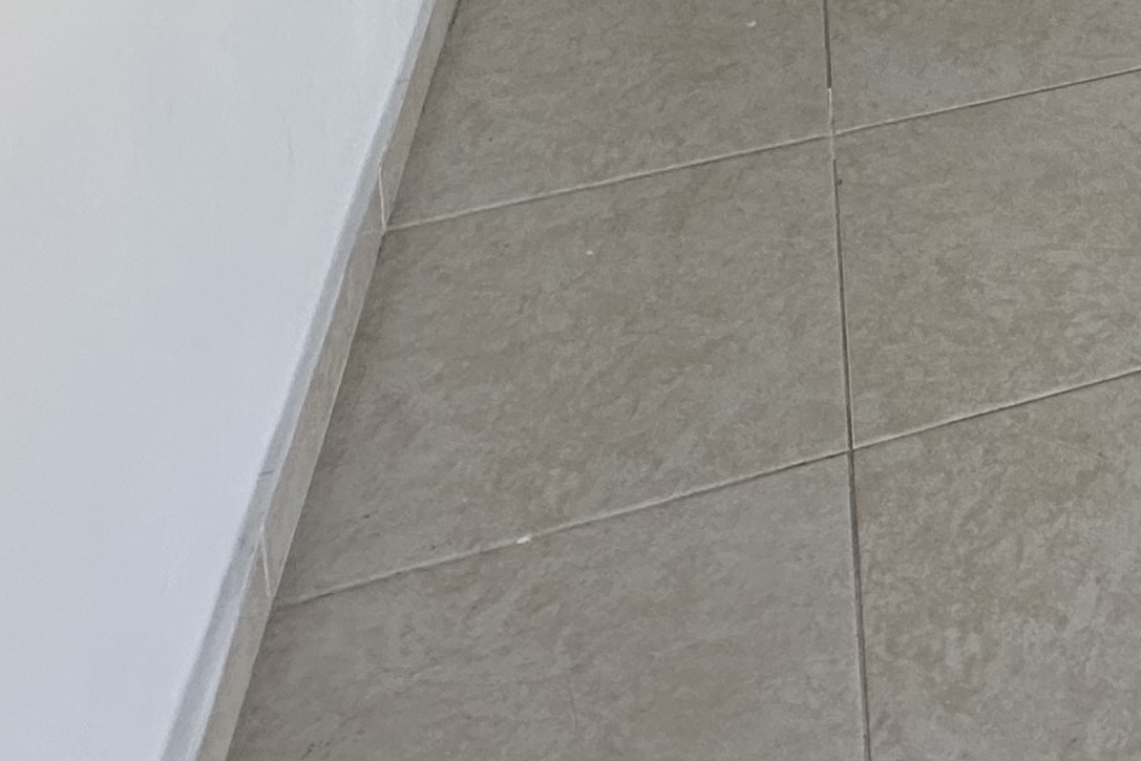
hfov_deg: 31.0
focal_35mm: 54
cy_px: -713
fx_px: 1712
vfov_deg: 18.1
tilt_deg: -8.7
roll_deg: -0.6
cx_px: 1375
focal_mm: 2.22
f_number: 2.2
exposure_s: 1/99
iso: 125
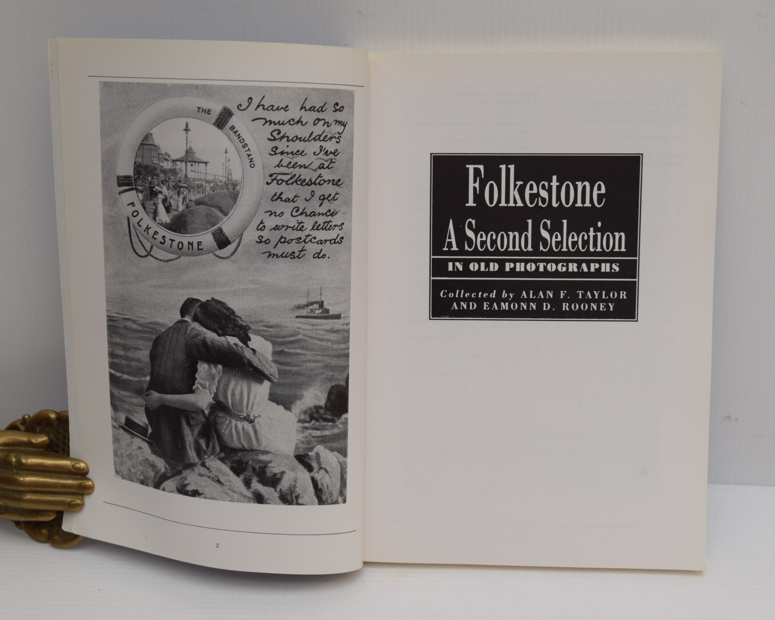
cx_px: 332
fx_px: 1206
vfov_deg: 28.8
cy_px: 311
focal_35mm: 53
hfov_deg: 35.6
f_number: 8
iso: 400
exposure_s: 1/250
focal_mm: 31
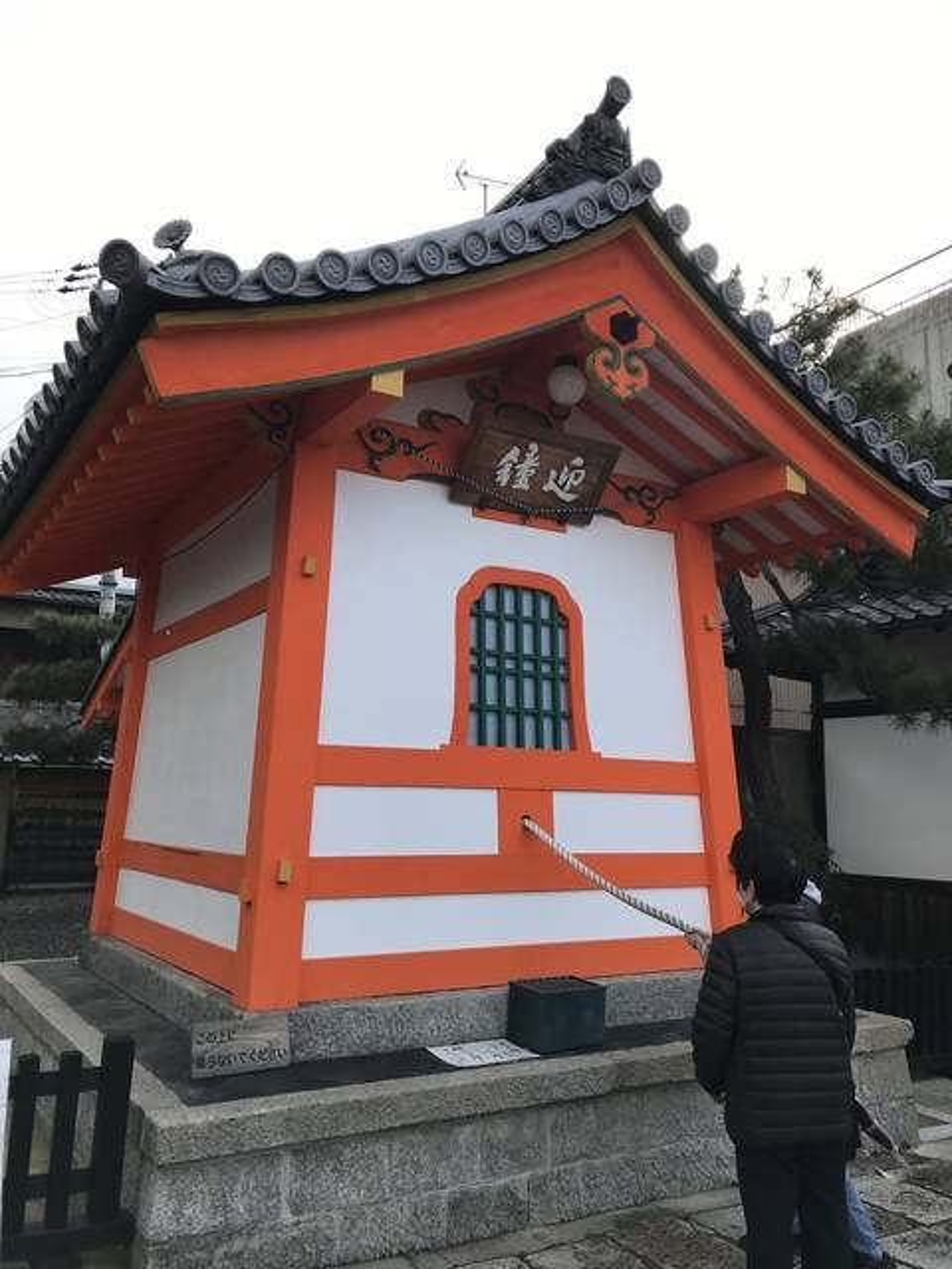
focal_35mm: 28
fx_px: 1027
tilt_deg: +12.0
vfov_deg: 63.4
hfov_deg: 49.7
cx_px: 476
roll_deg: +0.5
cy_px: 634
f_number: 1.8
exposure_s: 1/1168
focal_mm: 3.99
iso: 20
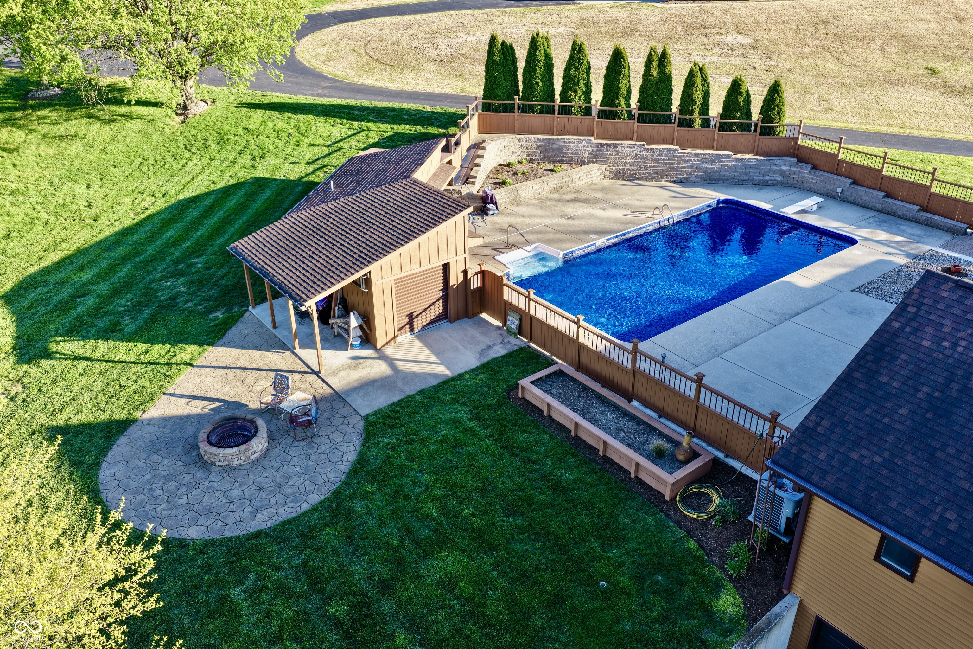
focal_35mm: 28
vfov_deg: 46.4
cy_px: 324
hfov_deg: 65.5
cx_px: 486
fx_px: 757
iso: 160
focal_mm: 14.45
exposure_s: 1/320
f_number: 2.8
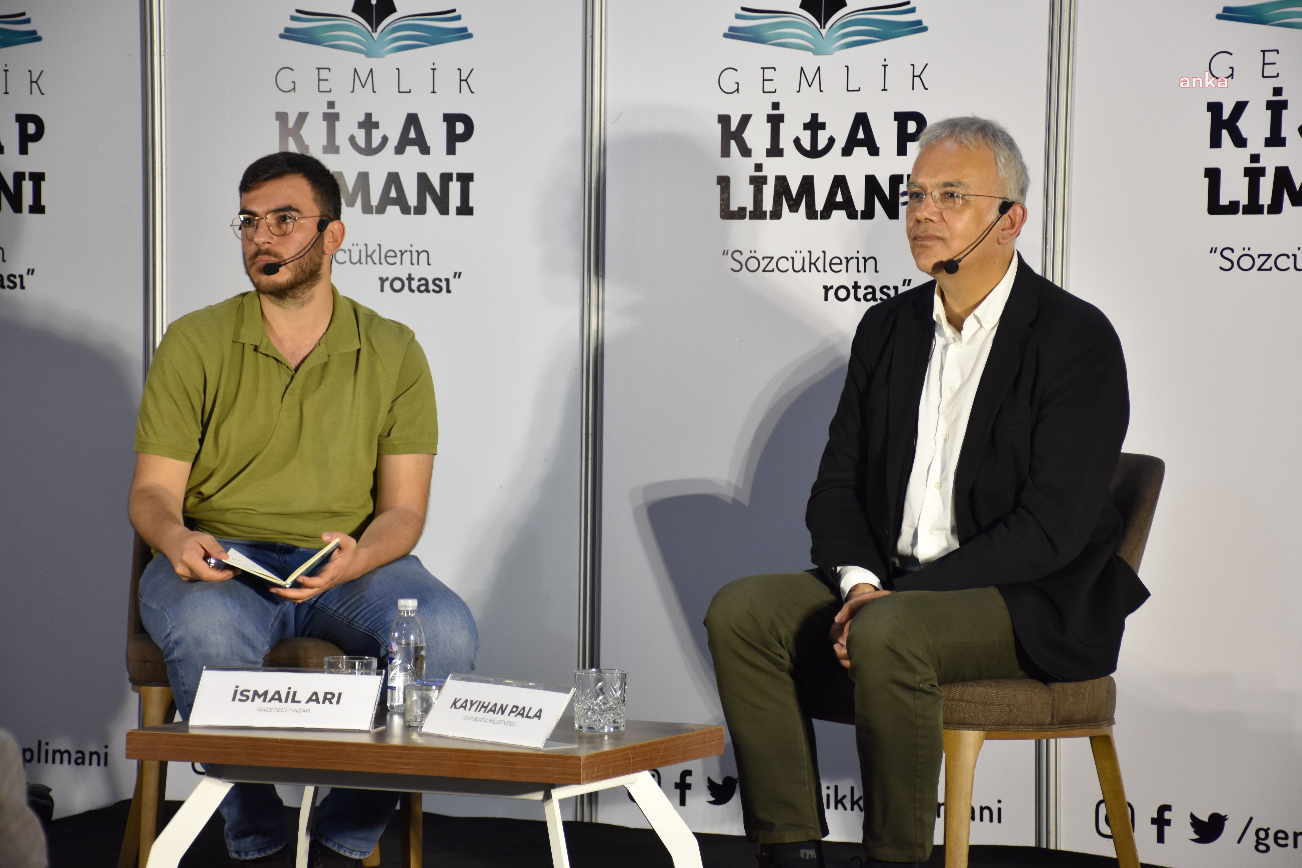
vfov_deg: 12.2
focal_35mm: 112
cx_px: 651
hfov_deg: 18.2
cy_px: 434
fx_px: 4068
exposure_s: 1/100
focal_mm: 75
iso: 800
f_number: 5
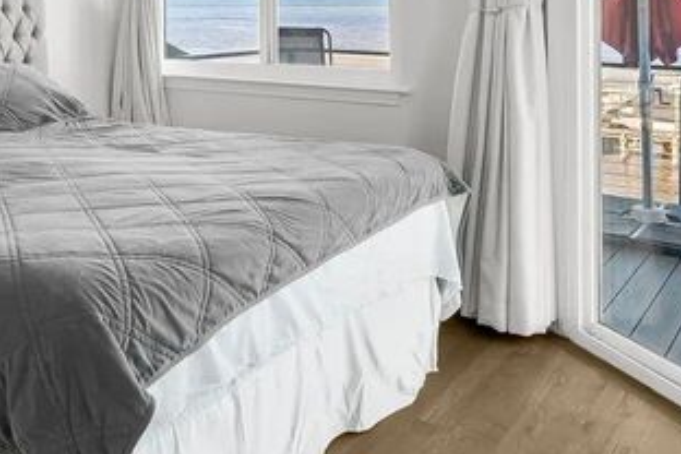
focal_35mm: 46
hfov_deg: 41.5
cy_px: -19
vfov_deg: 27.3
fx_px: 870
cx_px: 168
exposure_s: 1/30
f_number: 8
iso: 400
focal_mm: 14
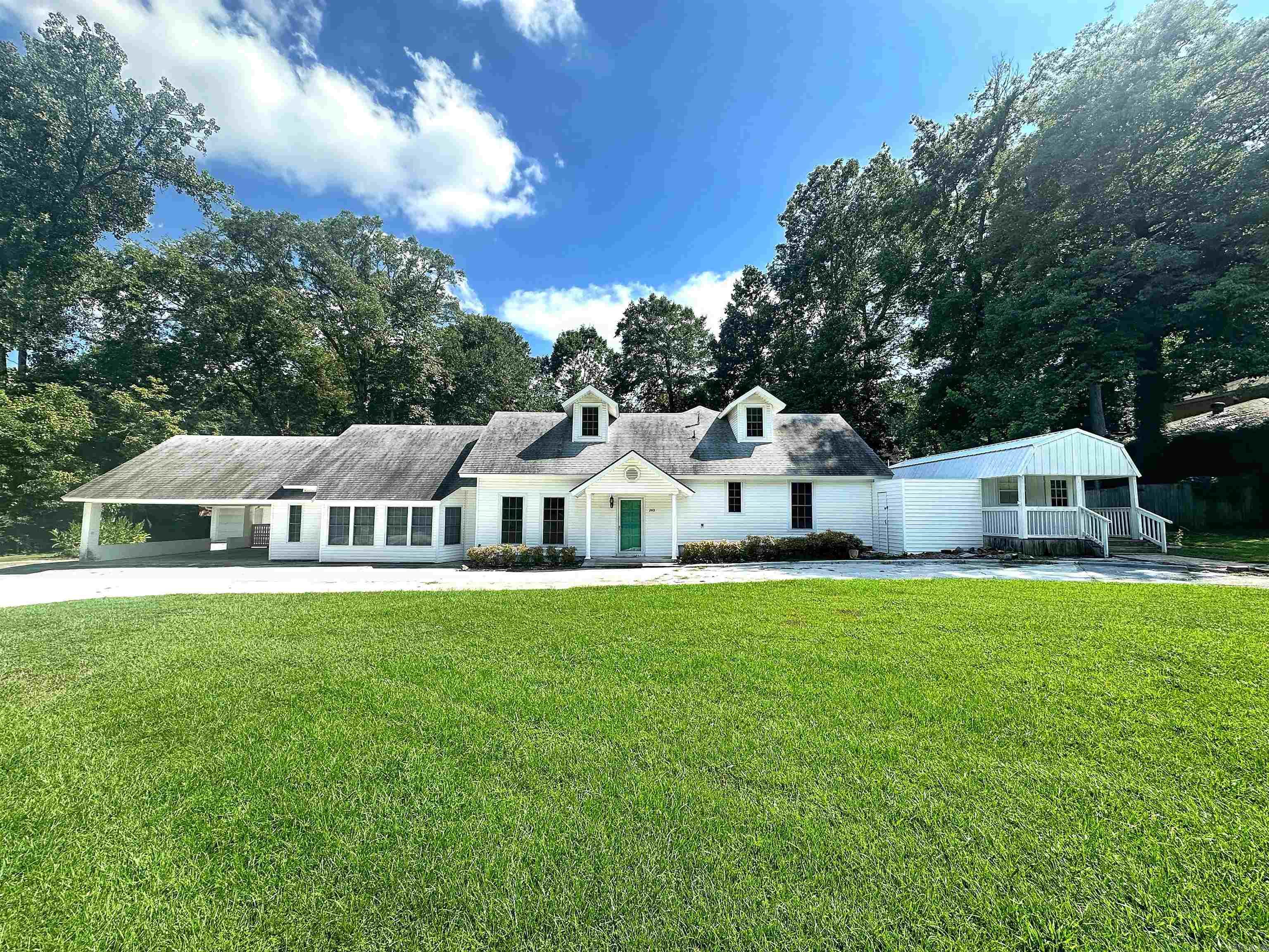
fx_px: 513
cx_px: 634
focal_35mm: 14
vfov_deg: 85.7
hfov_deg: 102.1
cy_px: 476
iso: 40
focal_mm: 2.22
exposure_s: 1/1350
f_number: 2.2
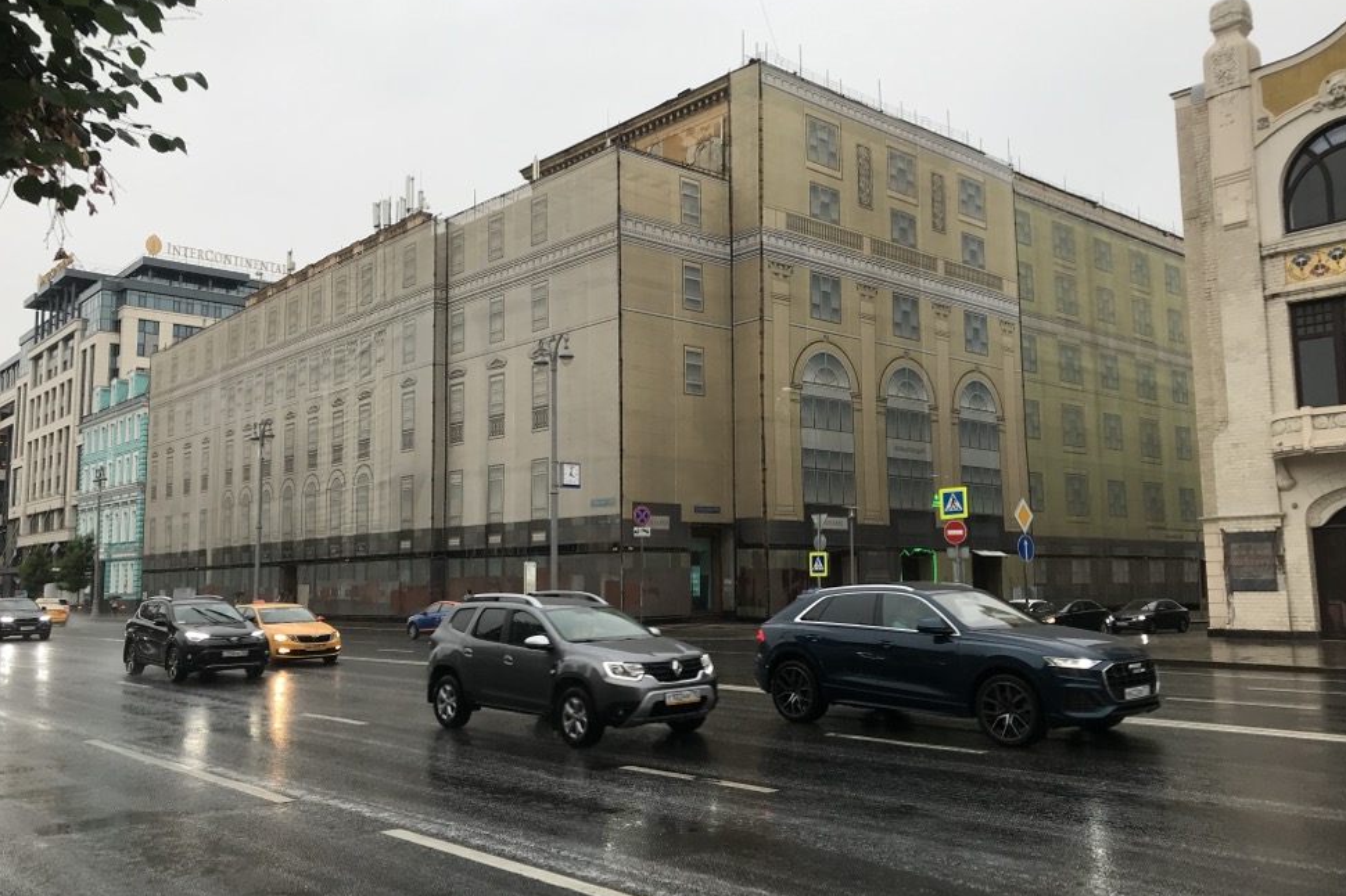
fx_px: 1121
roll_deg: +0.0
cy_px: 456
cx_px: 670
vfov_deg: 43.6
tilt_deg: +8.1
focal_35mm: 30
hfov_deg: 61.9
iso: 20
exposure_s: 1/166
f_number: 1.8
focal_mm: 3.99
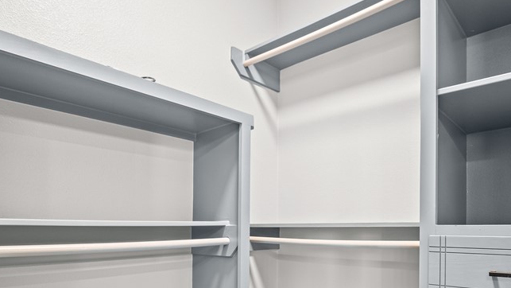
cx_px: 307
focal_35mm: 24
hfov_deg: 75.7
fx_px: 324
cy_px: 234
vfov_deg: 45.3
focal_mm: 9
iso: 640
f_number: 2.8
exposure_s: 1/4
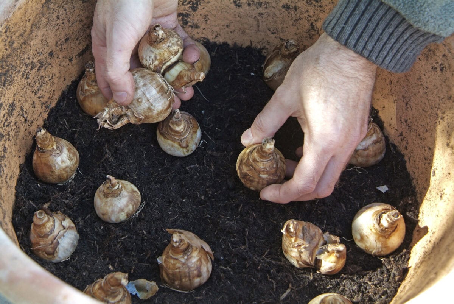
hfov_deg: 27.0
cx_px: 227
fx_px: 947
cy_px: 152
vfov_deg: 18.2
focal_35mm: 75
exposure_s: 1/60
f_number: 5.6
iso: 200
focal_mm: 50
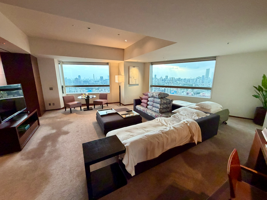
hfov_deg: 102.1
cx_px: 134
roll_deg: +0.4
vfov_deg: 85.7
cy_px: 100
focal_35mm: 14
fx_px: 108
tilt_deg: -12.1
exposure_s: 1/100
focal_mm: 2.22
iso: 320
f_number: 2.2
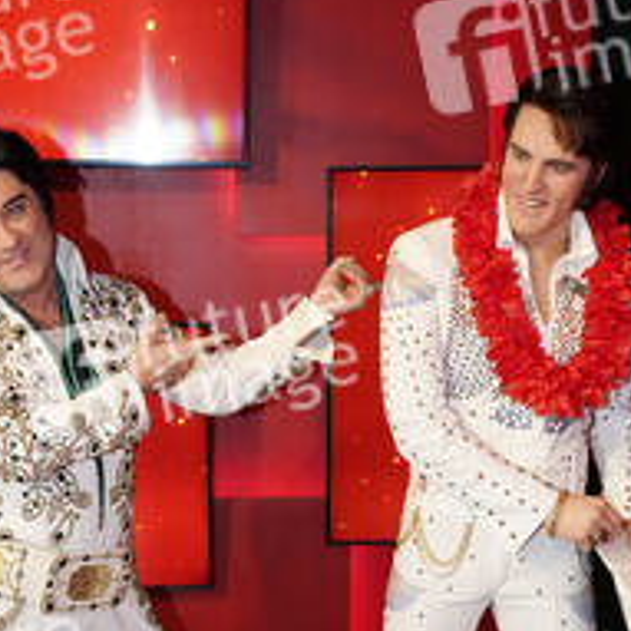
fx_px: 1134
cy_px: 532
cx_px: 284
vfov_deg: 30.1
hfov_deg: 31.1
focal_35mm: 55
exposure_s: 1/100
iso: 1600
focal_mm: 31
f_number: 4.5
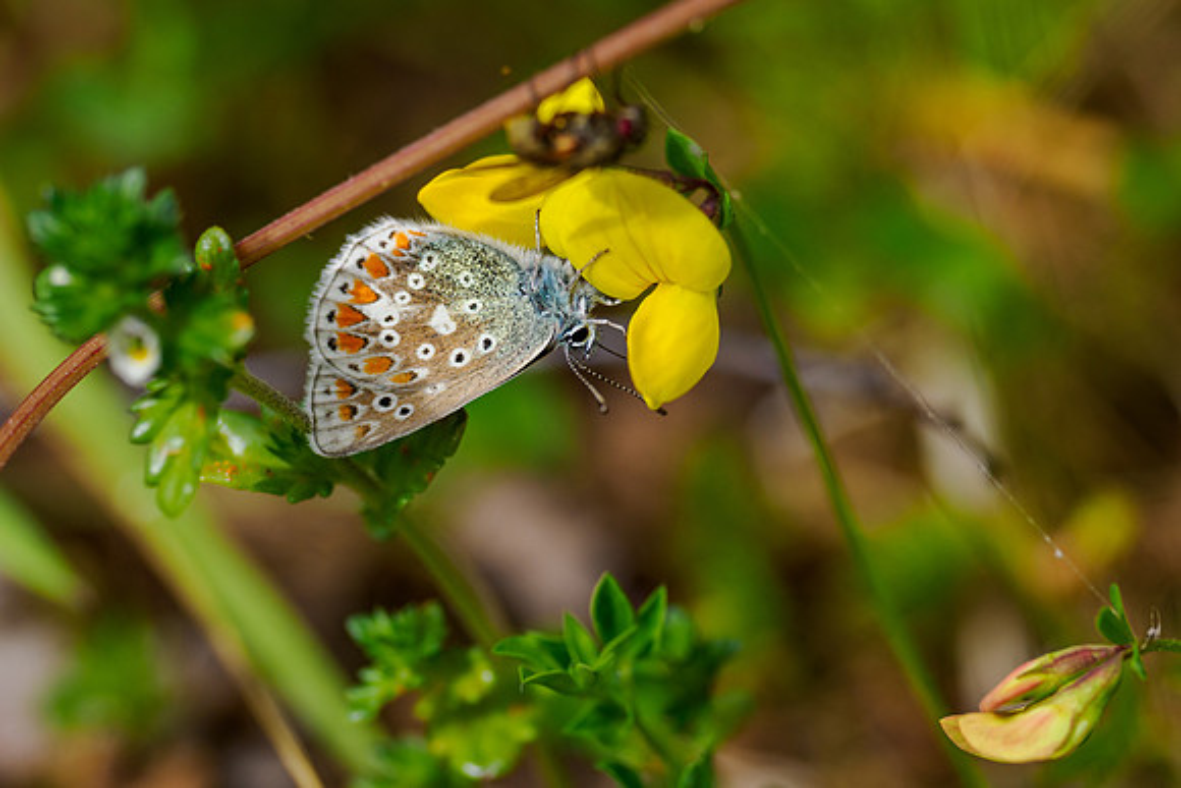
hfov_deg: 3.2
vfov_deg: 2.1
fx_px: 21091
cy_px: 332
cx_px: 574
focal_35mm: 643
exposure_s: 1/1250
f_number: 4
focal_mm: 300
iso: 320
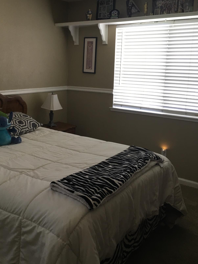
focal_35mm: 36
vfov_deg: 51.2
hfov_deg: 39.4
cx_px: 76
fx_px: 275
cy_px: 113
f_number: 2.2
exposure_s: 1/15
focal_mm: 4.15
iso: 25
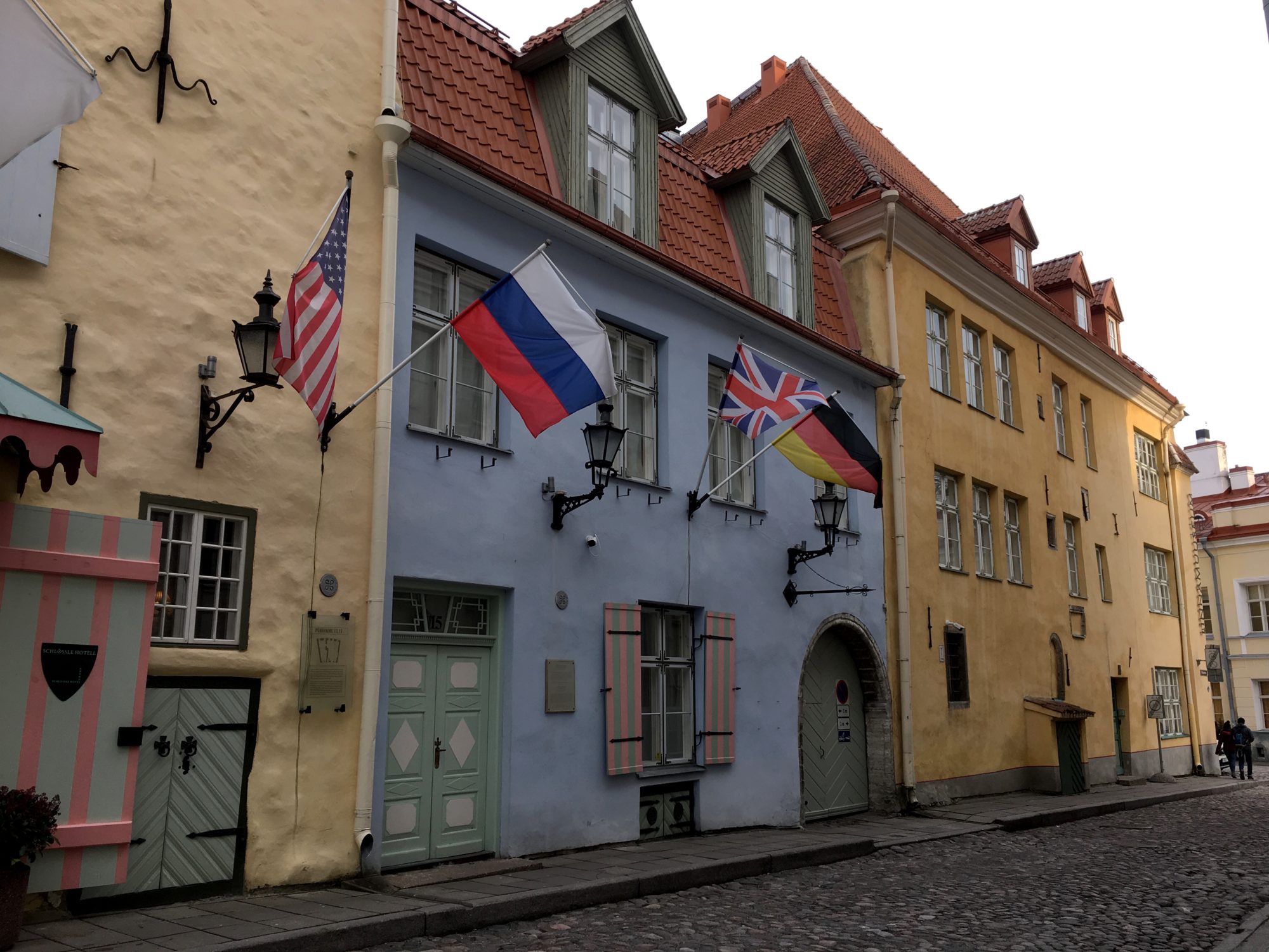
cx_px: 634
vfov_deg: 48.2
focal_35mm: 29
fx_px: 1063
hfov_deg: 61.7
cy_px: 476
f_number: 2.2
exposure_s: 1/107
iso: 25
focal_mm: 4.15
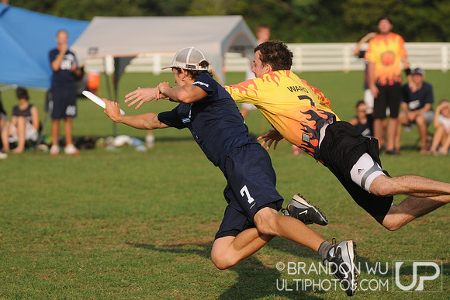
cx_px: 225
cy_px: 150
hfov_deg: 8.3
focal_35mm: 248
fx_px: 3094
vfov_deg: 5.6
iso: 400
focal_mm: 165
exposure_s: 1/6400
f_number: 2.8
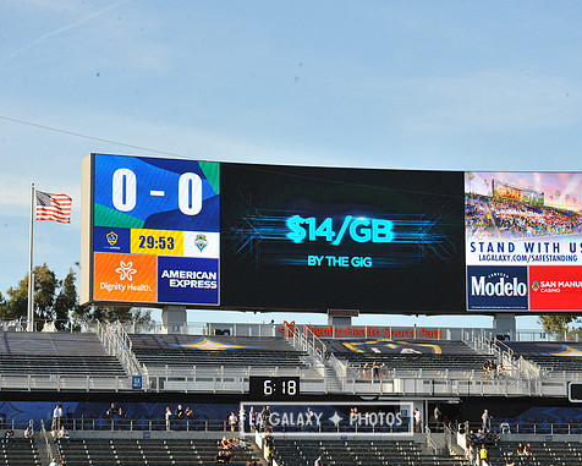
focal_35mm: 120
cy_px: 235
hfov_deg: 16.0
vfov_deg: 12.9
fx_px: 2067
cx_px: 326
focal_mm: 105
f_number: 14
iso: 1600
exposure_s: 1/800
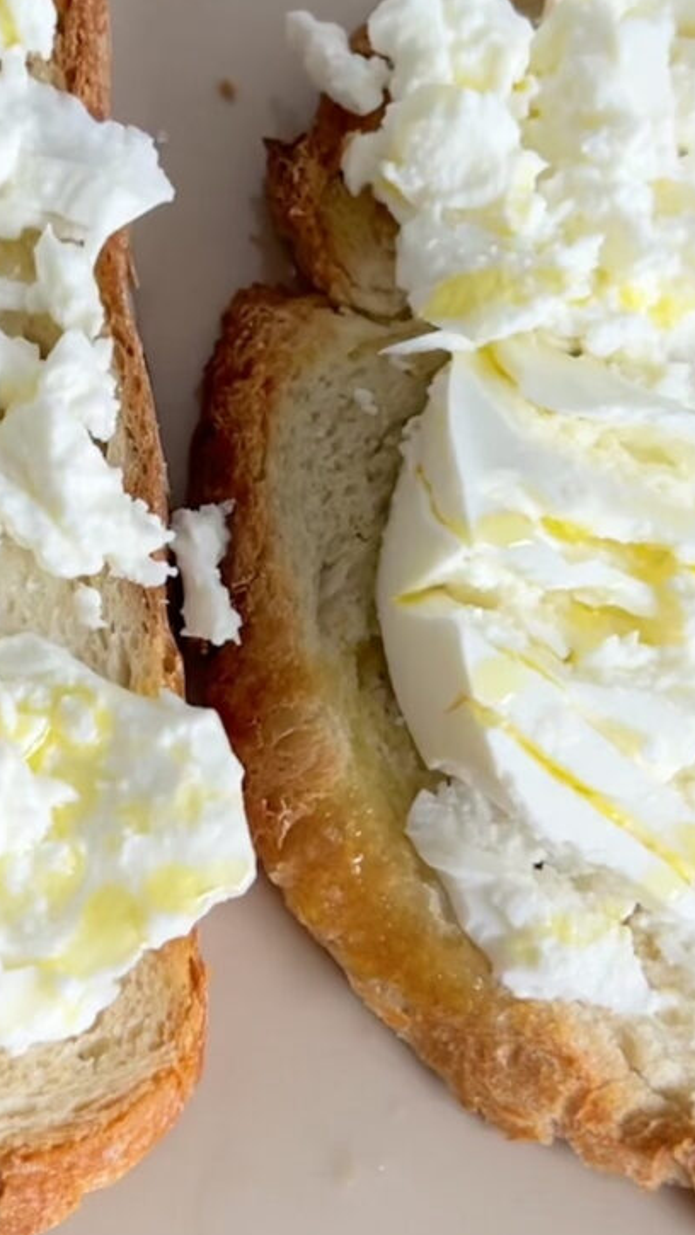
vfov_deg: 50.1
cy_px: 743
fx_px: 1310
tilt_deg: -76.0
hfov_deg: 29.1
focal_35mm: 40
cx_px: 143
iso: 125
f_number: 1.5
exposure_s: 1/106
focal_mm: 5.7
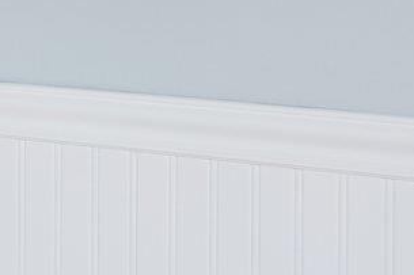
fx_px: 1429
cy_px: -120
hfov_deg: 13.6
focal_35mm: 124
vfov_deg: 10.7
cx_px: -456
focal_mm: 18.5
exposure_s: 1/10
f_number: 9
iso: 250
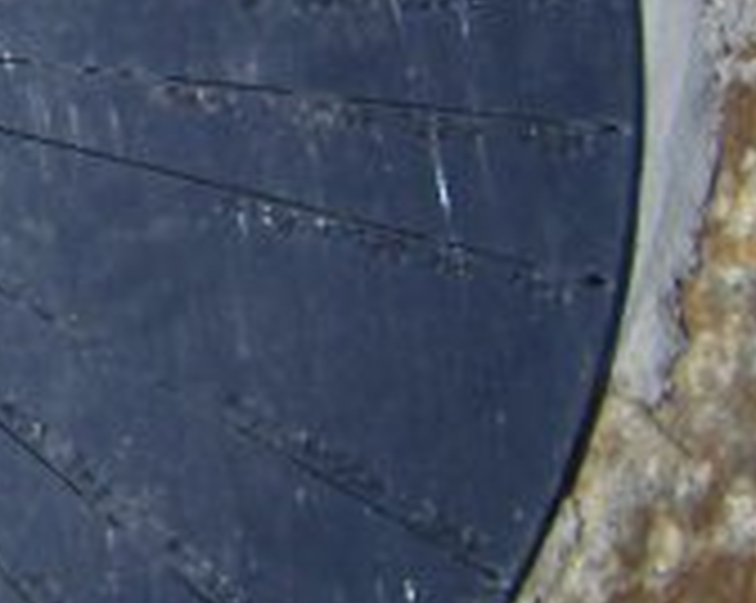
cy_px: -38
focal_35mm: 153
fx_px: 3419
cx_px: -576
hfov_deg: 11.7
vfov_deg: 10.0
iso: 100
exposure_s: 1/2041
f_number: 4.3
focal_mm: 5.8
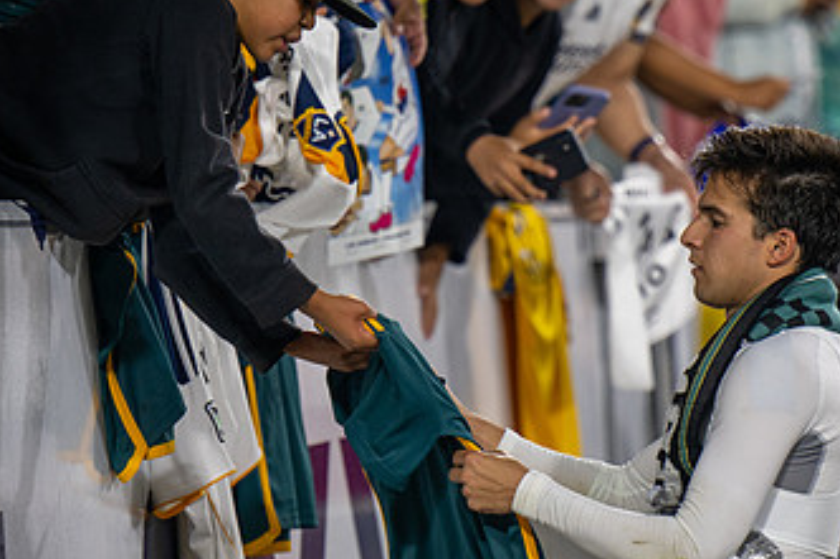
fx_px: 10331
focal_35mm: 443
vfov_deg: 3.1
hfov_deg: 4.7
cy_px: 282
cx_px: 596
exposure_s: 1/200
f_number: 2.8
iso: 450
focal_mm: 190
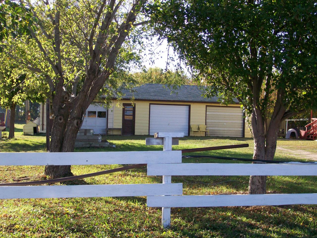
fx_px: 513
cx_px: 158
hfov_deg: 34.3
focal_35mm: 56
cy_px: 119
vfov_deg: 26.1
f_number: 3.4
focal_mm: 9.4
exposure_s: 1/377
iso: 80
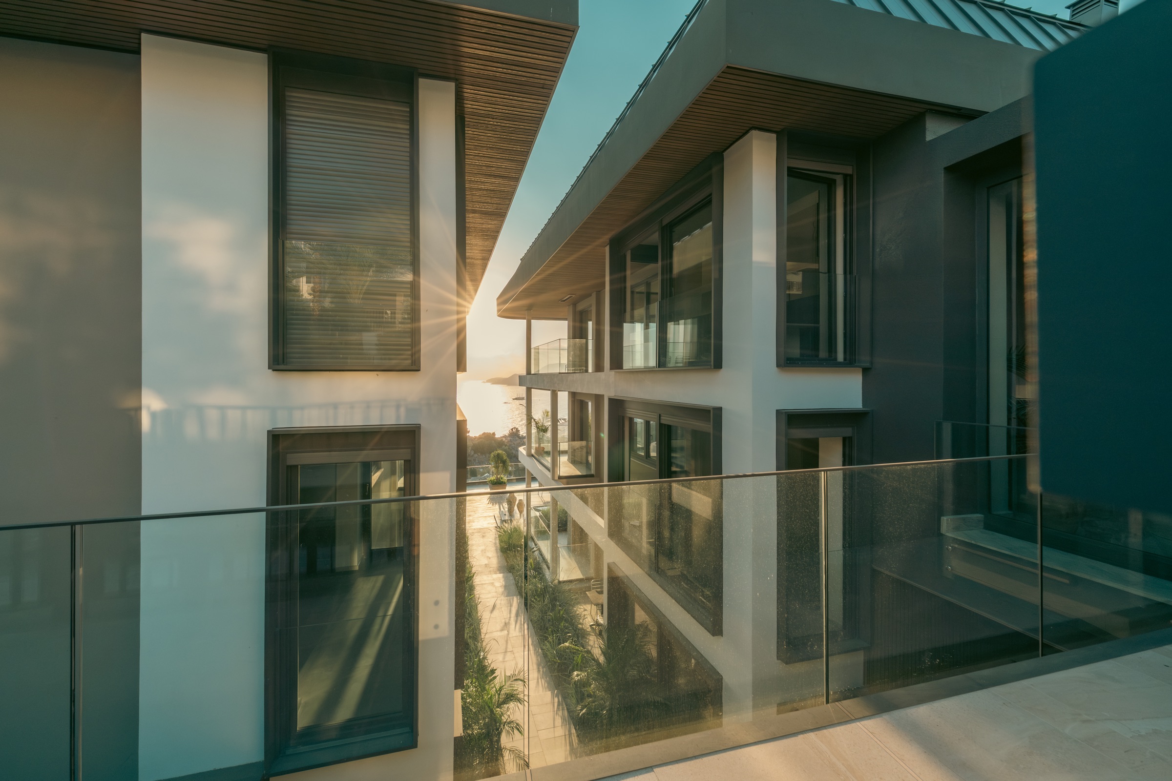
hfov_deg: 112.6
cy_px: 390
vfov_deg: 90.0
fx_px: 391
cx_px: 586
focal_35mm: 12
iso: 1000
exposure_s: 1/640
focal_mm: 8
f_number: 5.6
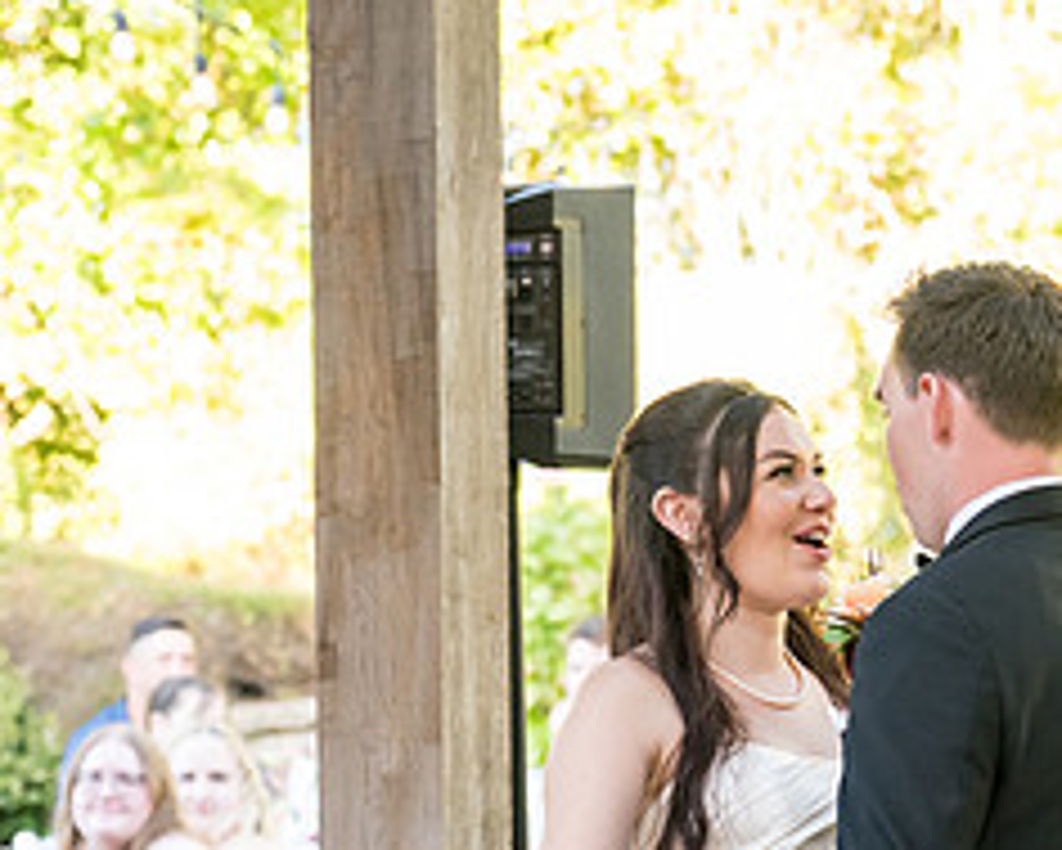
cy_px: 596
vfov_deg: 8.3
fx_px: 5880
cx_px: 972
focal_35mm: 187
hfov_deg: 10.3
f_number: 4
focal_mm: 81
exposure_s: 1/400
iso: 2000
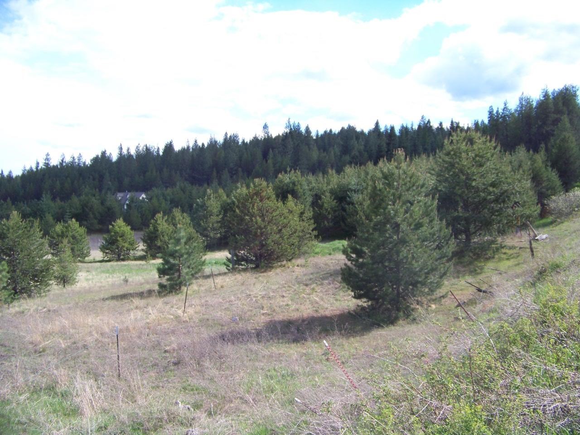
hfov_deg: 51.4
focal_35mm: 36
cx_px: 290
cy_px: 218
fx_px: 603
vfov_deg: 39.7
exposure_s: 1/400
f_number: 2.8
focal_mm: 5.85
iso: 64
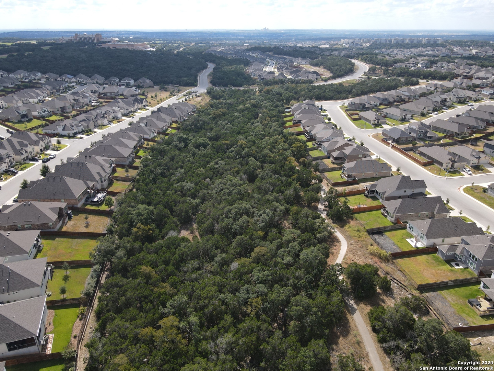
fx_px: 343
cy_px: 186
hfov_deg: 71.6
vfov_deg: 56.8
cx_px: 247
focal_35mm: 24
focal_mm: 4.5
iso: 100
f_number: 2.8
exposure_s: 1/500
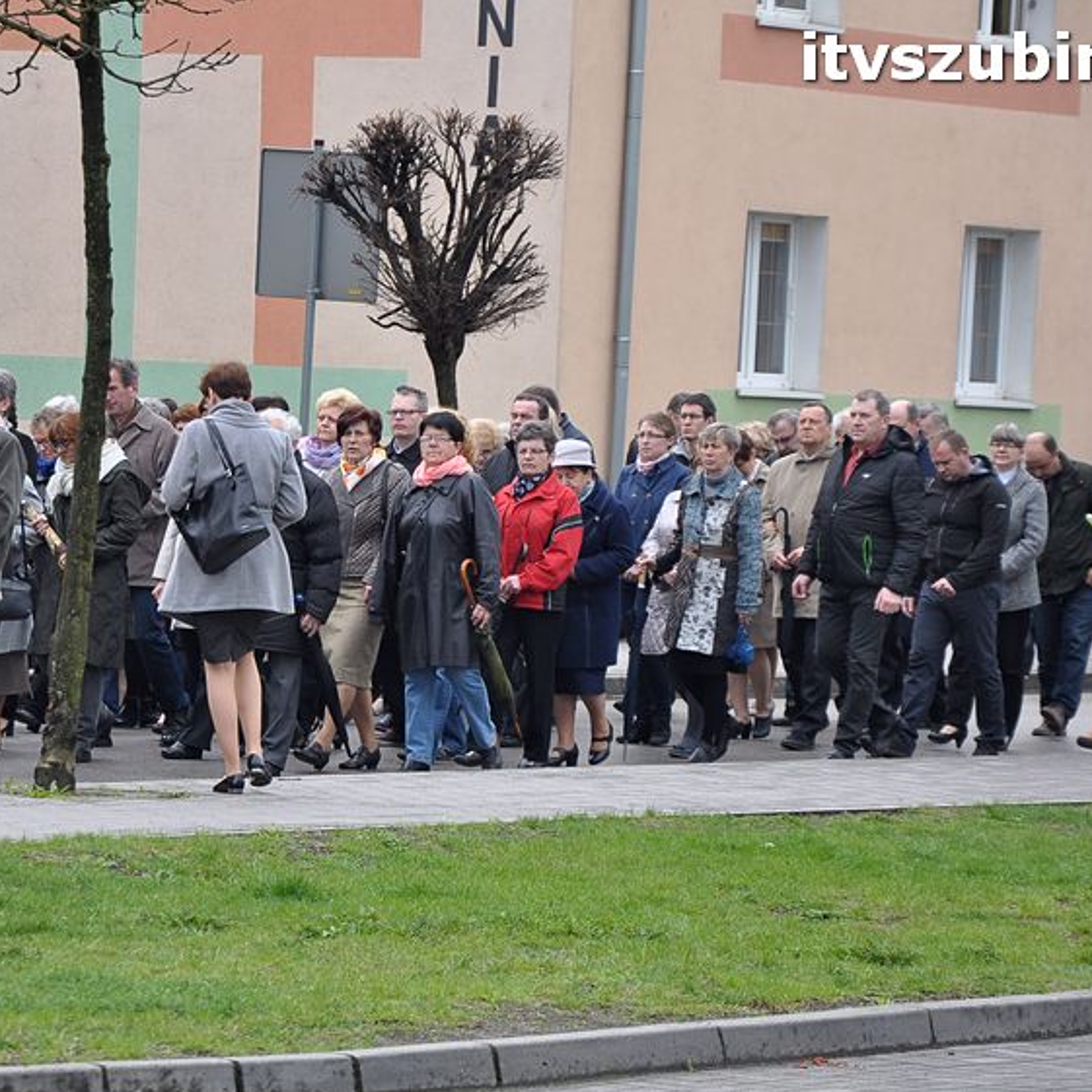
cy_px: 548
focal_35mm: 203
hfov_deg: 8.6
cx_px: 413
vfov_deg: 8.6
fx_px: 7232
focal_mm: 105
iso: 320
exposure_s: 1/500
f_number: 5.6
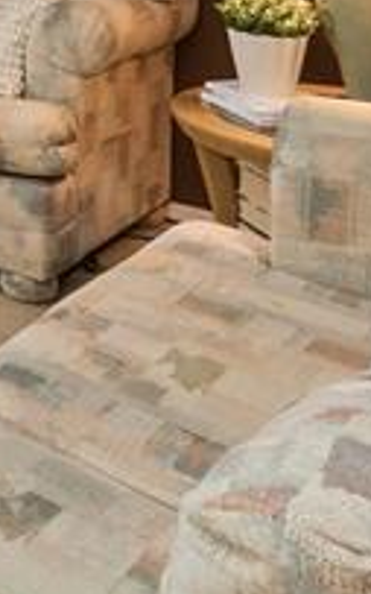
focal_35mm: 77
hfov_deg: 12.7
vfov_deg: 22.5
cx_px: -546
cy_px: -266
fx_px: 1245
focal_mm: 10
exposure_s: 1/4
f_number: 8
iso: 400
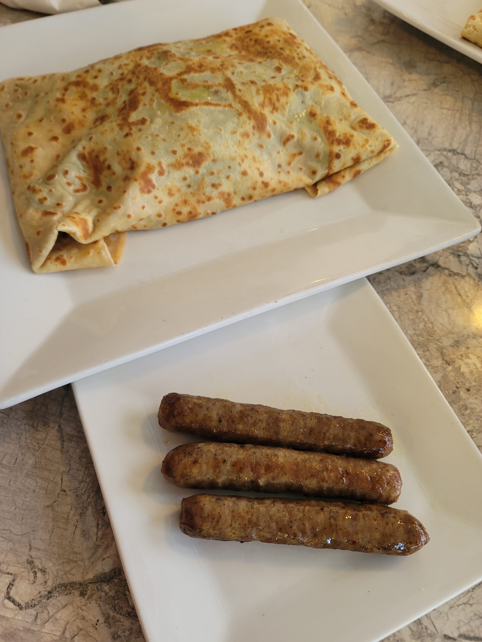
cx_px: 241
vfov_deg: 69.4
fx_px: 464
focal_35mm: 25
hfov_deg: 54.9
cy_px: 321
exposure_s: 1/40
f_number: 1.8
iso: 200
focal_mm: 7
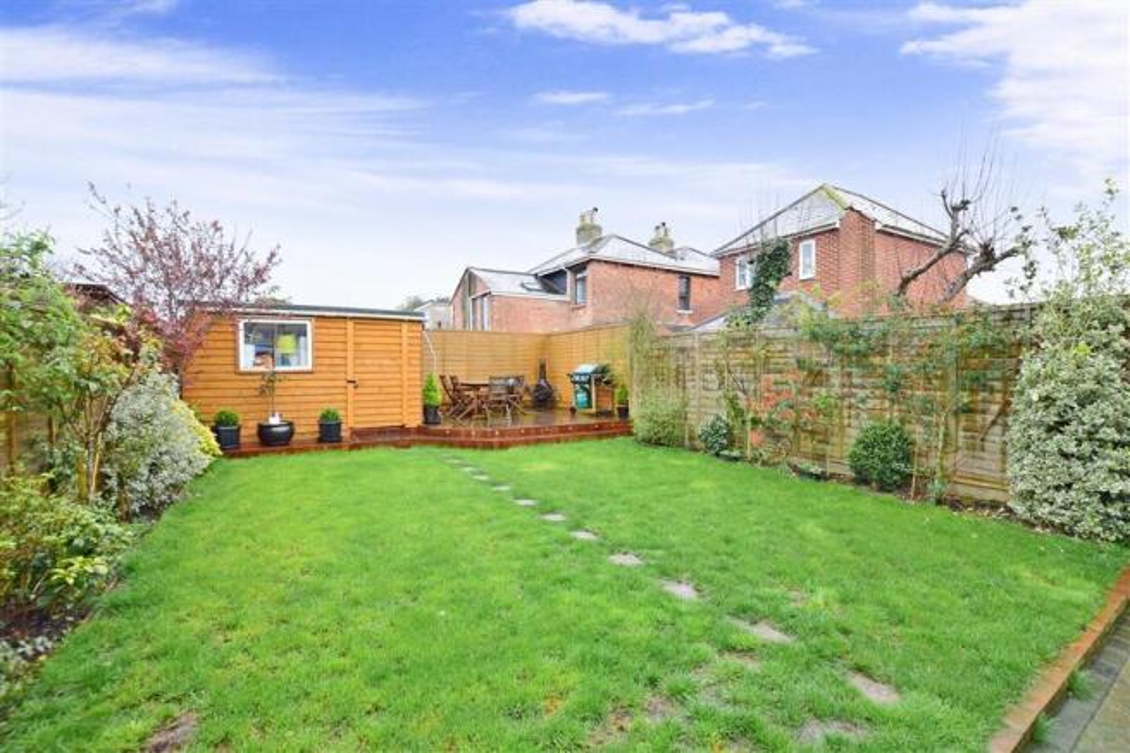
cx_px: 565
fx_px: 471
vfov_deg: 77.3
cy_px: 376
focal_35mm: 15
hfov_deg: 100.4
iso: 400
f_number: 10
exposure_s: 1/60
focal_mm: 10
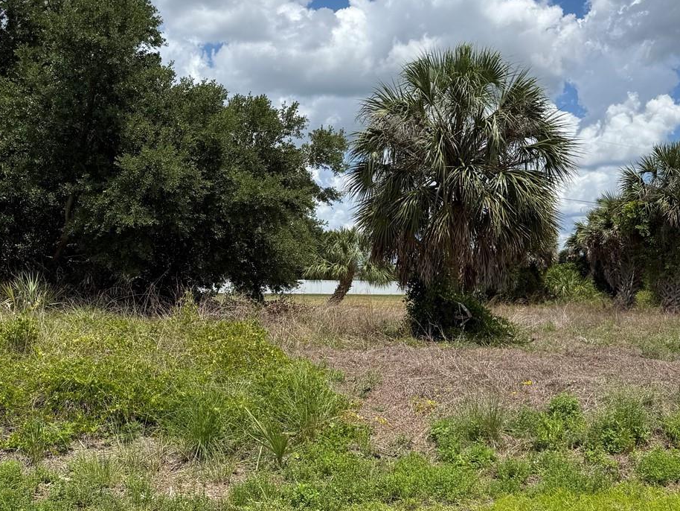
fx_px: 825
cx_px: 264
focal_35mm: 42
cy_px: 255
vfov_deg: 34.4
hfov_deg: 44.5
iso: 80
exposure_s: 1/6173
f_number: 1.78
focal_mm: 6.76
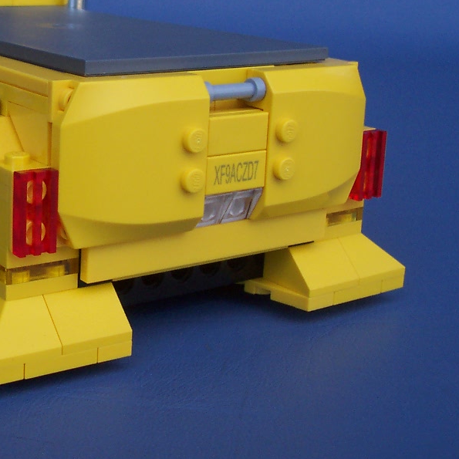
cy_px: 154
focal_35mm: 66
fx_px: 990
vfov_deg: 26.0
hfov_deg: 25.4
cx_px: 54
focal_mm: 5.6
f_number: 2.8
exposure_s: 1/500
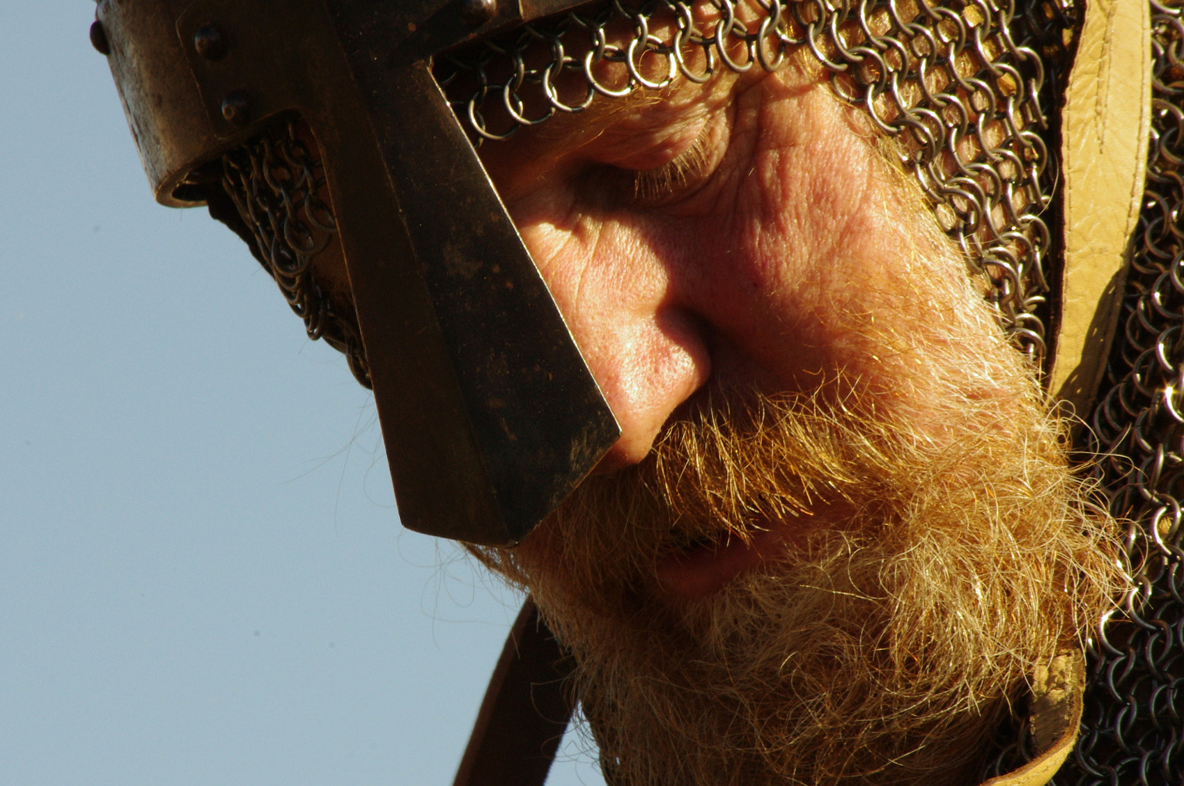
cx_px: 551
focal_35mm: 542
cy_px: 405
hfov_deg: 3.8
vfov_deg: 2.5
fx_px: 17803
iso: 800
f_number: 22
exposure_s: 1/200
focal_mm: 300
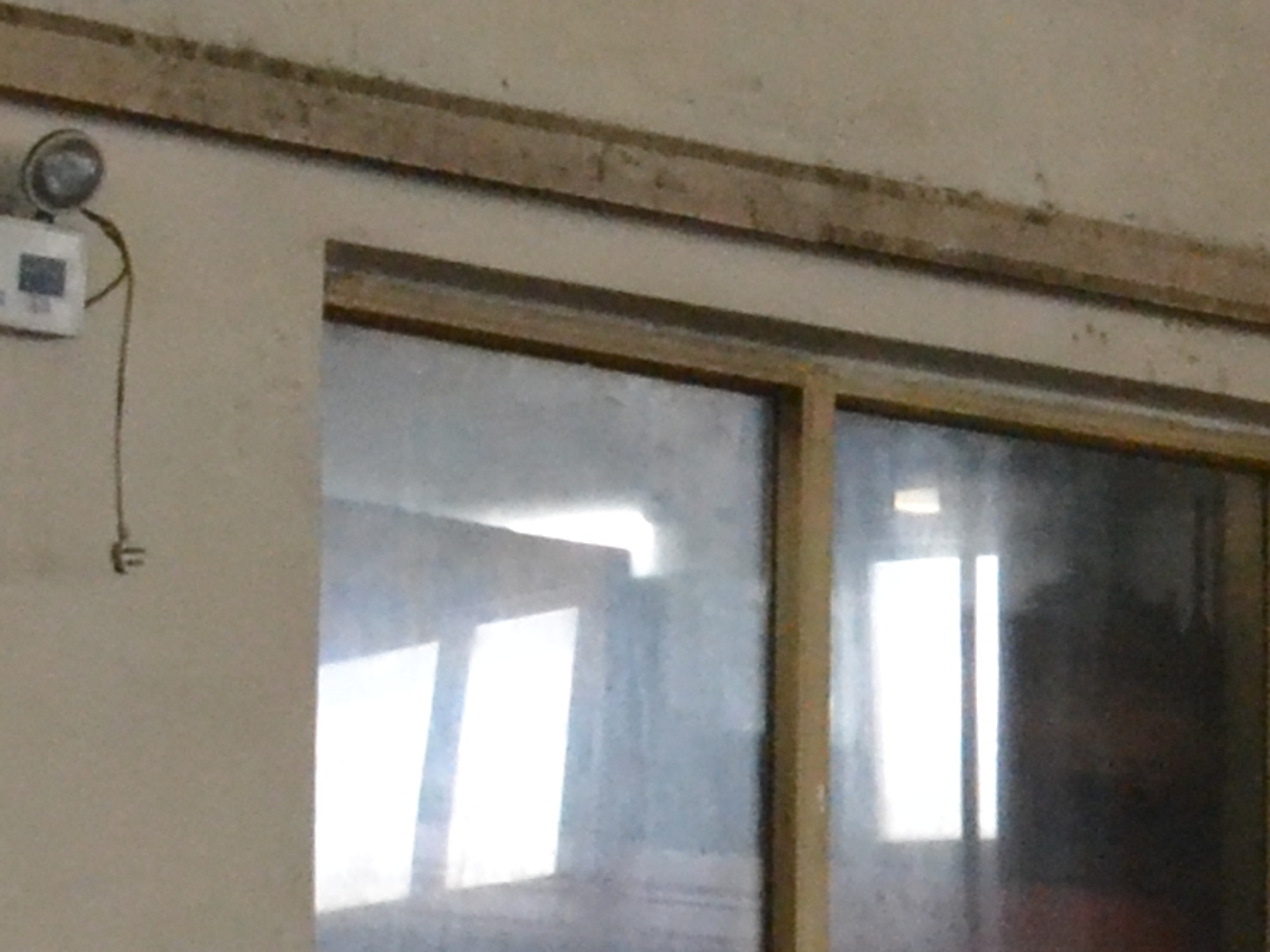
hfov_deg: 7.8
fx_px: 8513
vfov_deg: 6.4
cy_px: 983
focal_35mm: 232
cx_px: 3179
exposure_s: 1/80
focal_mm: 26
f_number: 9
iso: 3200
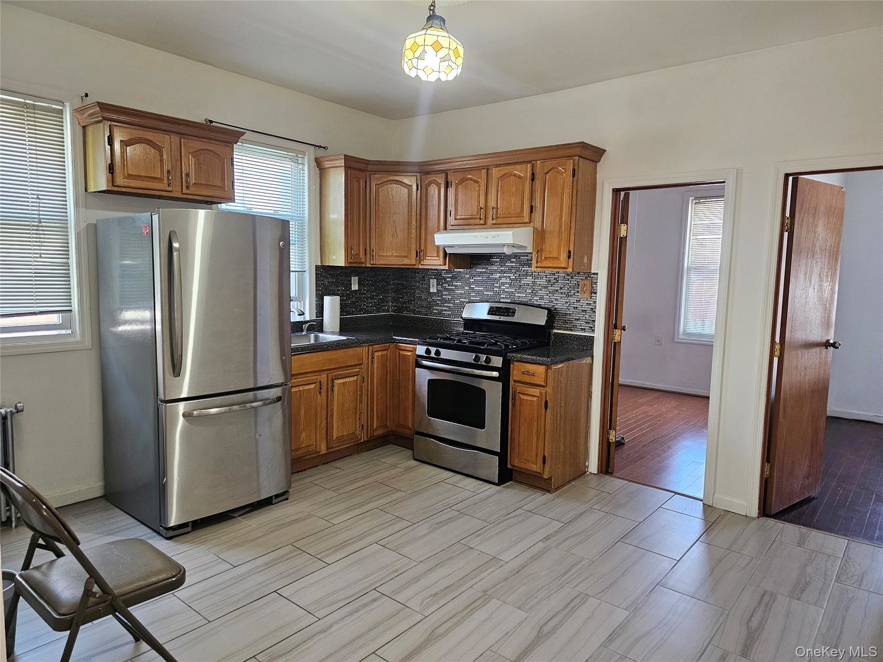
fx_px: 587
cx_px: 442
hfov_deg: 73.9
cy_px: 331
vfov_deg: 58.9
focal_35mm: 23
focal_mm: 6.3
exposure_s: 1/120
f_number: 1.7
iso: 400
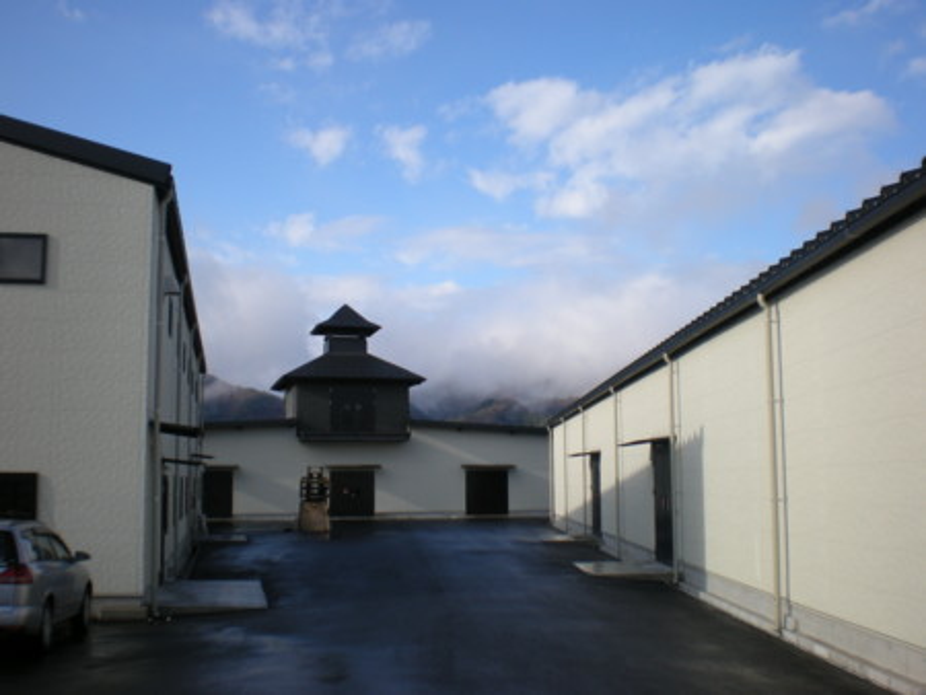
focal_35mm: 38
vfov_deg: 37.8
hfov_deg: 49.0
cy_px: 348
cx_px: 463
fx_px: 1017
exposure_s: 1/360
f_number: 4.6
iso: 64
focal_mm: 6.3
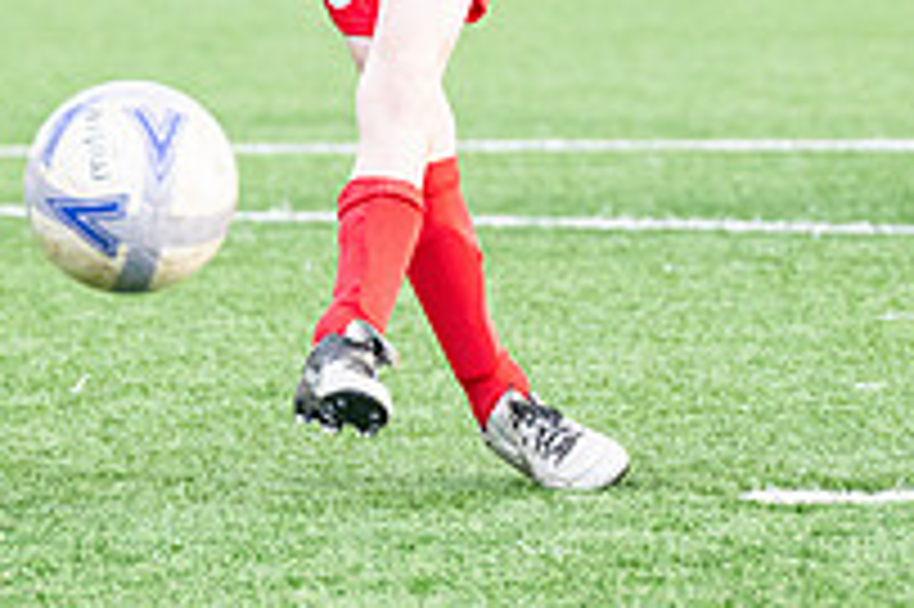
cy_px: -106
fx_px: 10147
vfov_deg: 3.4
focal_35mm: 400
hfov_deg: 5.2
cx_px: 554
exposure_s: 1/1600
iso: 2000
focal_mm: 140
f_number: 4
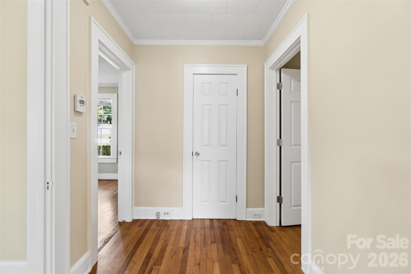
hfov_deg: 95.0
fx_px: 188
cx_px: 206
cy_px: 137
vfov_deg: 72.0
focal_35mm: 16
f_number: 4
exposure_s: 1/30
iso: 250
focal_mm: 11
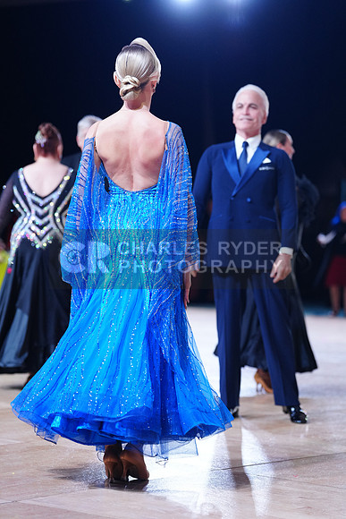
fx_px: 1498
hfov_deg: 13.2
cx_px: 173
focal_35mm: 104
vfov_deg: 19.6
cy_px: 260
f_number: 2.8
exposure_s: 1/500
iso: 1000
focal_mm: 104
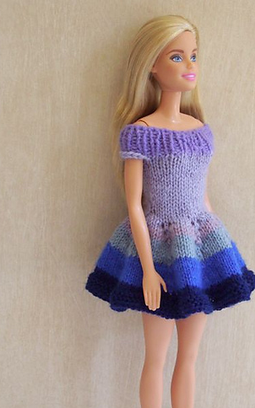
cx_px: 171
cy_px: 243
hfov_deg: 12.1
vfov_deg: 19.3
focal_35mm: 108
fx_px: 1202
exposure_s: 1/15
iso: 160
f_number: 4.8
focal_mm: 13.7
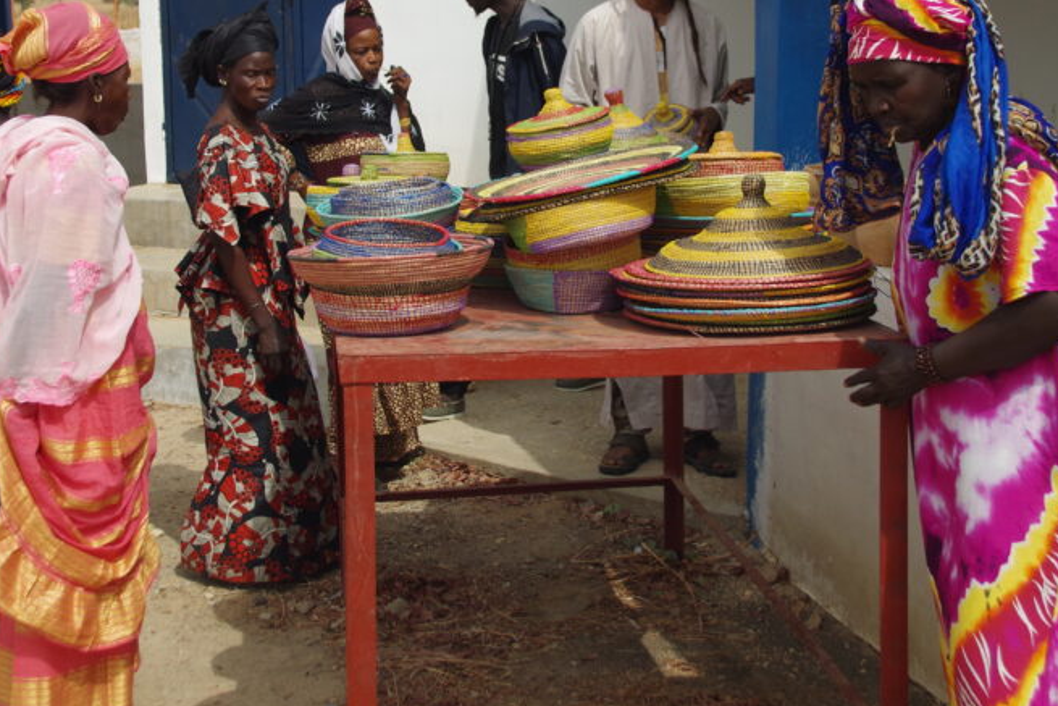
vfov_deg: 22.1
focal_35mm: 61
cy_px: 203
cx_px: 527
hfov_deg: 32.9
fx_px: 1793
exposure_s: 1/1000
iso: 400
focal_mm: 26
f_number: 5.6
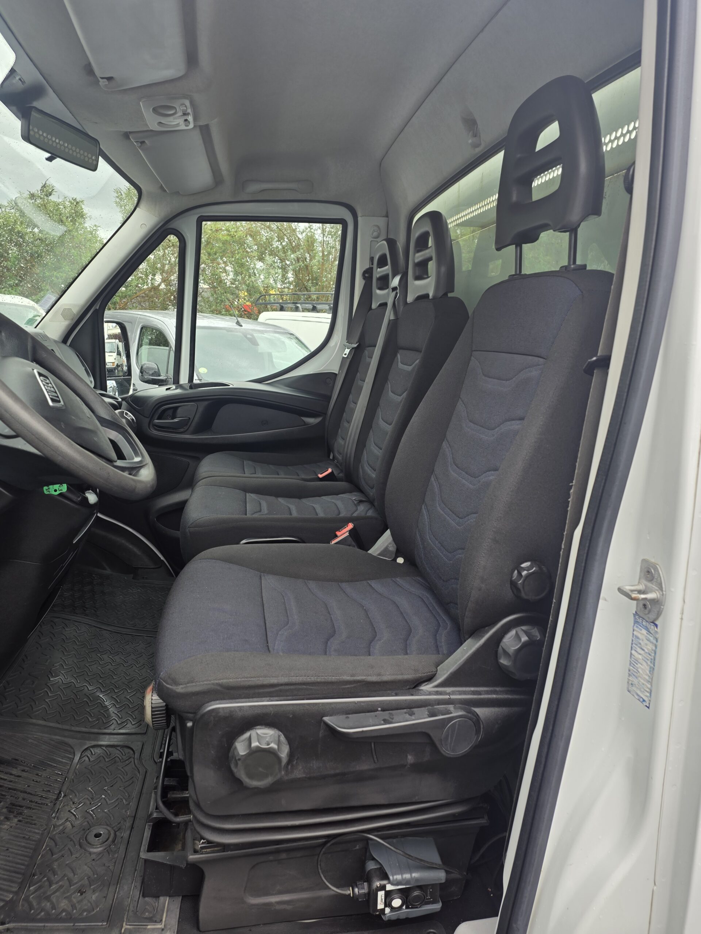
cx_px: 350
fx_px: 621
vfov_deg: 73.9
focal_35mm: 23
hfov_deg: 58.9
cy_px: 467
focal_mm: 6.25
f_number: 1.7
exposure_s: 1/180
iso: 32
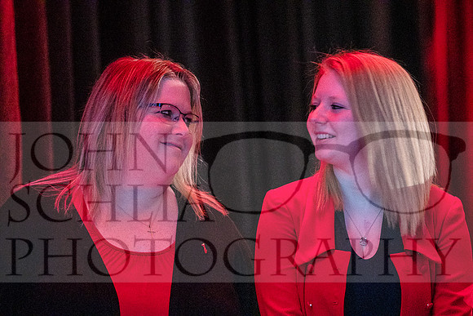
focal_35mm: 300
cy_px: 158
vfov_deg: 4.6
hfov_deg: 6.9
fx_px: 3942
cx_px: 236
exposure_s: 1/80
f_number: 2.8
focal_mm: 200
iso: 6400
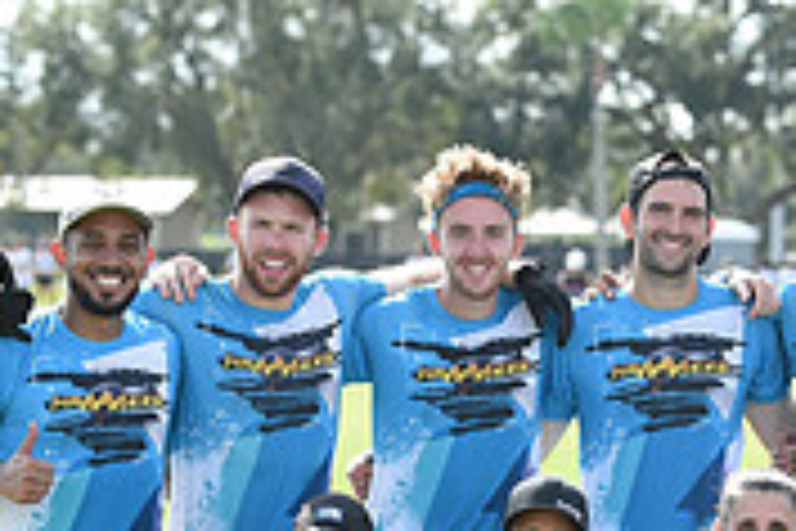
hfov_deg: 5.7
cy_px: 603
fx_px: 7959
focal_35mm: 360
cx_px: 998
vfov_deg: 3.8
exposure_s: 1/200
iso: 100
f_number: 5.6
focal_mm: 110
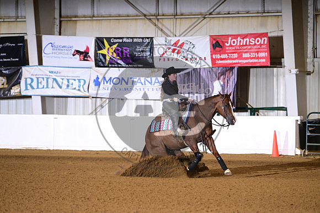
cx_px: 160
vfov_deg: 6.9
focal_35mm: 200
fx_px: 1778
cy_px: 106
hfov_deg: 10.3
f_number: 4
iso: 2000
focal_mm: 200
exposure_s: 1/200
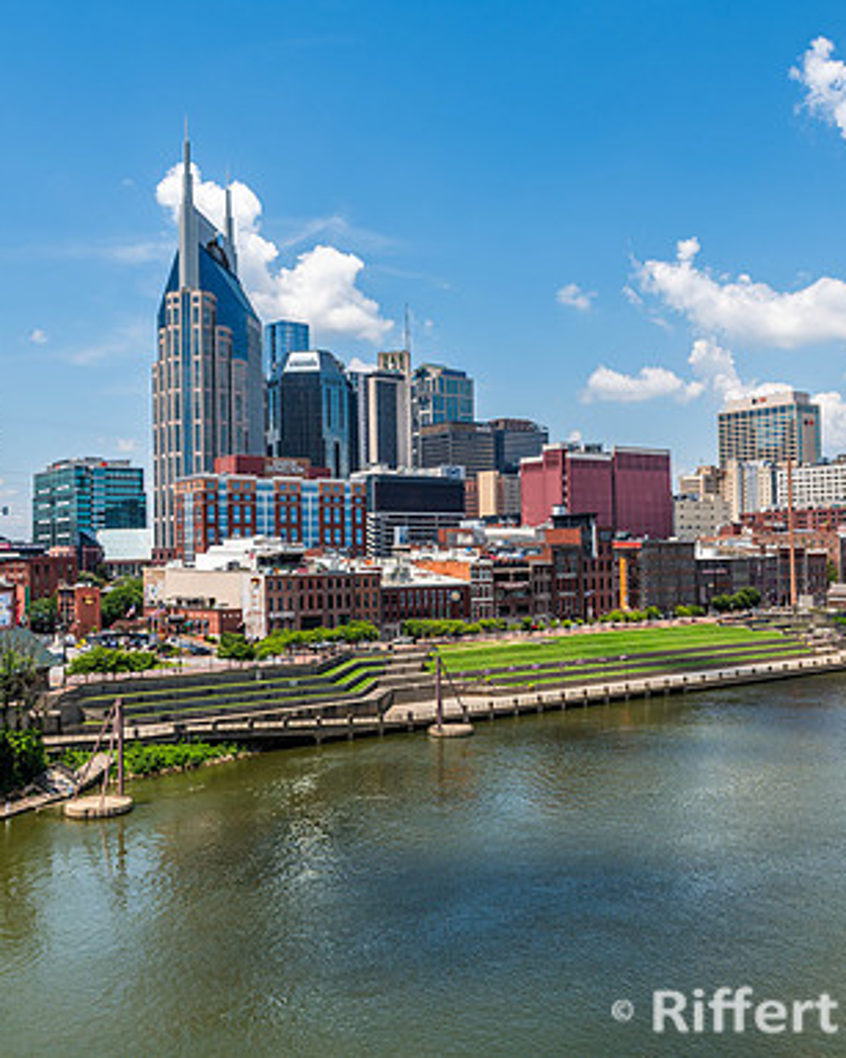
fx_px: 1065
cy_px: 528
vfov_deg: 52.9
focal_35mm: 34
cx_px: 427
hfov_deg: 43.3
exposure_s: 1/160
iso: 64
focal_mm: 24
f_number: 8
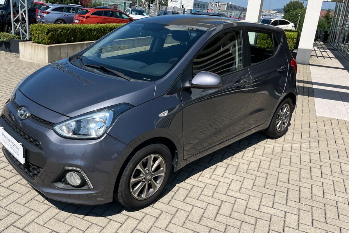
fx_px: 300
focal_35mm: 31
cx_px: 149
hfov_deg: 60.0
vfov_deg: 42.3
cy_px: 105
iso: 50
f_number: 1.6
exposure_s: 1/3521
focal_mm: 5.1
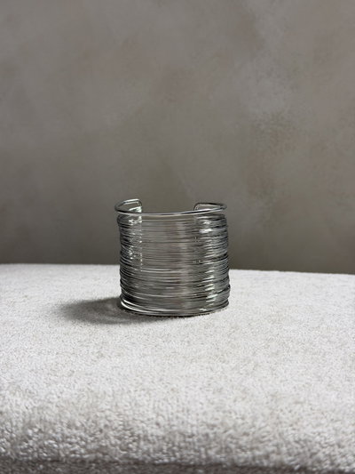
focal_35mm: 48
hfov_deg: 30.3
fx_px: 656
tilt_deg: -7.1
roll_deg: -0.5
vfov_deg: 39.6
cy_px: 237
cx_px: 178
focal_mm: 6.76
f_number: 1.78
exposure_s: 1/100
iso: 50
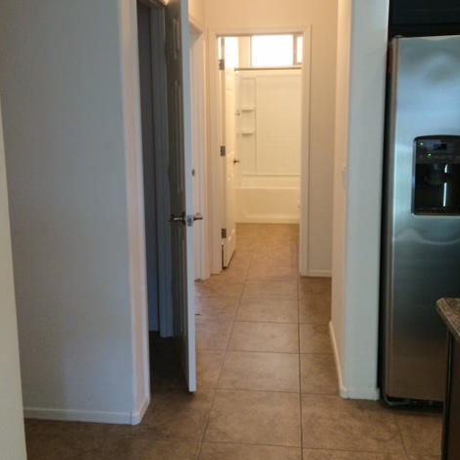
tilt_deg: -10.2
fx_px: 526
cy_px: 189
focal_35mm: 35
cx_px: 227
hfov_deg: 47.2
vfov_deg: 47.0
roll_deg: +1.9
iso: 64
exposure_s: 1/30
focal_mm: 4.15
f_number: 2.2
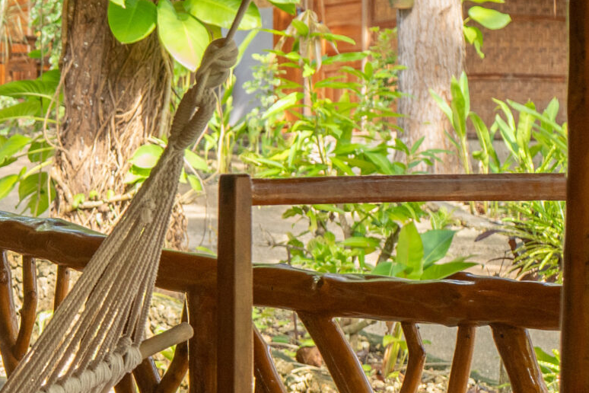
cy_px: 173
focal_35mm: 139
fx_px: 2274
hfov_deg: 13.7
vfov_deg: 9.9
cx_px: -330
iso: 640
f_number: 5.6
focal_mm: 42
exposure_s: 1/250
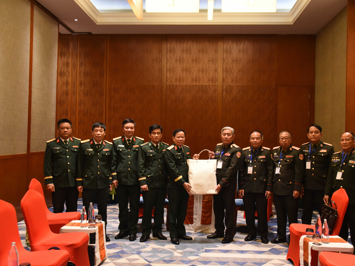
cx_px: 186
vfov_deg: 41.8
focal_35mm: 34
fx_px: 349
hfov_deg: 53.9
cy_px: 133
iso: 6400
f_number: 4
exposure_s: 1/100
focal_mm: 31
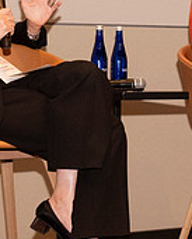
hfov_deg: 10.0
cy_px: 83
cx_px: 207
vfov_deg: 12.6
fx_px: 1086
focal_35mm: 153
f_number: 8
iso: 2000
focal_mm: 32
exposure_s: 1/80
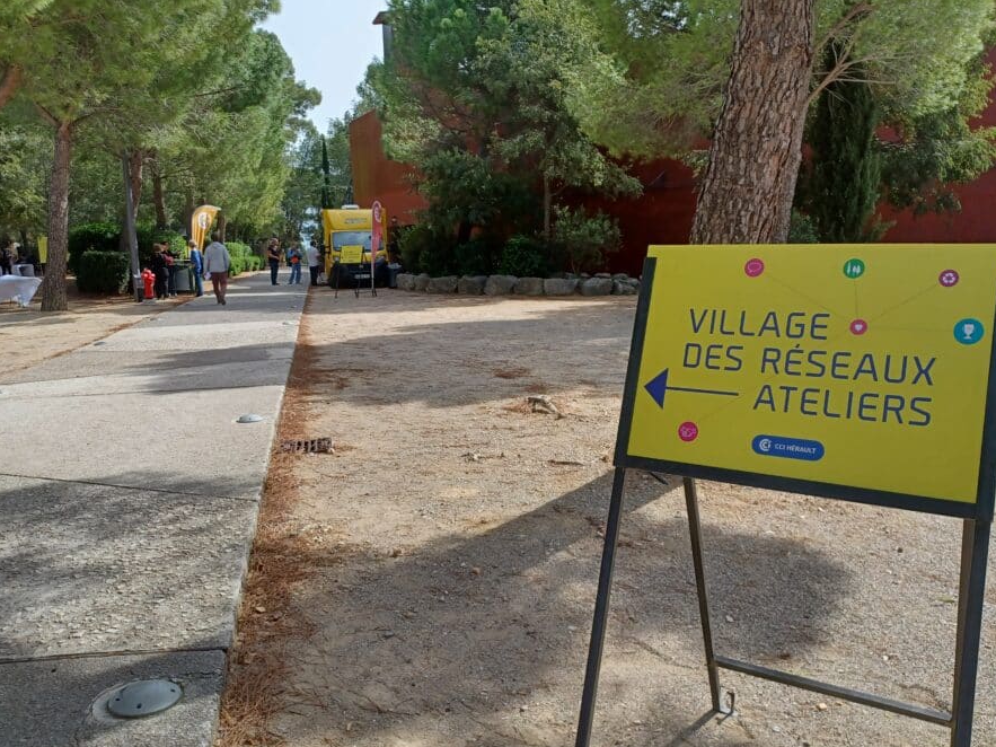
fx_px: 834
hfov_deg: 61.6
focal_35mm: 29
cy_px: 377
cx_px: 520
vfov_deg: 48.2
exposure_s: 1/274
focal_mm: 4.6
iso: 32
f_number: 1.8
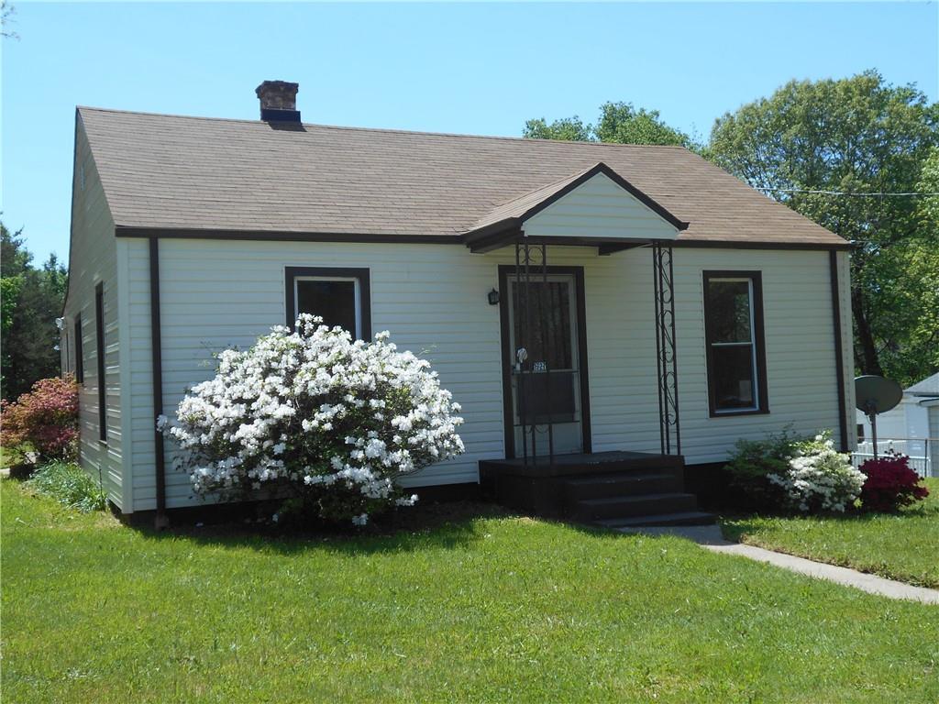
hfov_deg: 50.1
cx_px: 470
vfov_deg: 38.7
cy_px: 352
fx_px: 1004
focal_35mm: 37
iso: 80
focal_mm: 6.7
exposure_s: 1/640
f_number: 3.9
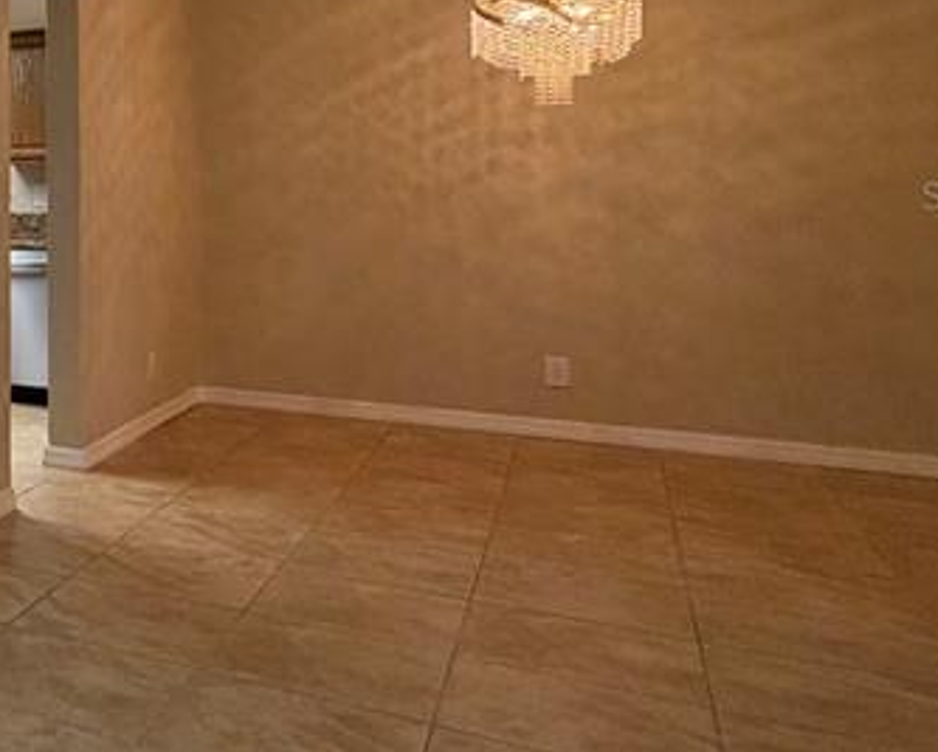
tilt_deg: -0.7
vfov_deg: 35.0
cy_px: 194
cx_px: -349
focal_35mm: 42
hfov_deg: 31.1
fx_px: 1167
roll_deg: +1.2
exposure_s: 1/60
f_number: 2.2
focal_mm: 2.22
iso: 160
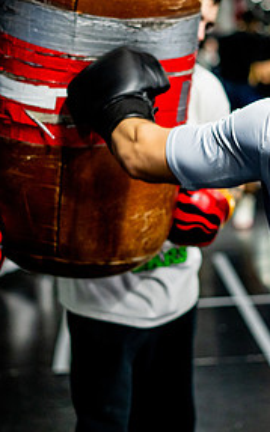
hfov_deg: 12.7
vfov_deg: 20.2
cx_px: 190
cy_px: 169
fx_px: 1214
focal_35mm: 103
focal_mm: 50
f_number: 1.8
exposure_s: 1/400
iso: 2500
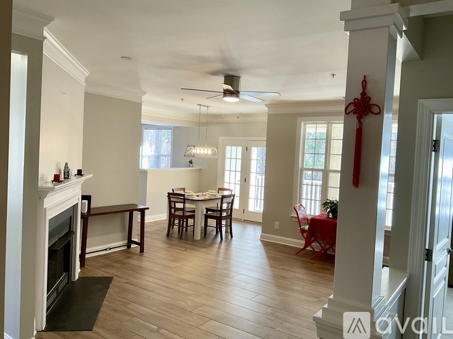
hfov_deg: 61.7
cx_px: 226
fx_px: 379
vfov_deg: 48.2
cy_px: 170
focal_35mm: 29
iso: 50
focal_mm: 3
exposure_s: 1/60
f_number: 1.8
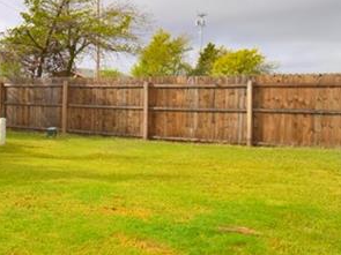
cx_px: -114
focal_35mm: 50
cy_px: 96
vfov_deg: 29.0
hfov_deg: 29.7
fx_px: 492
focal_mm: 10
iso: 200
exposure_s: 1/350
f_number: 9.5
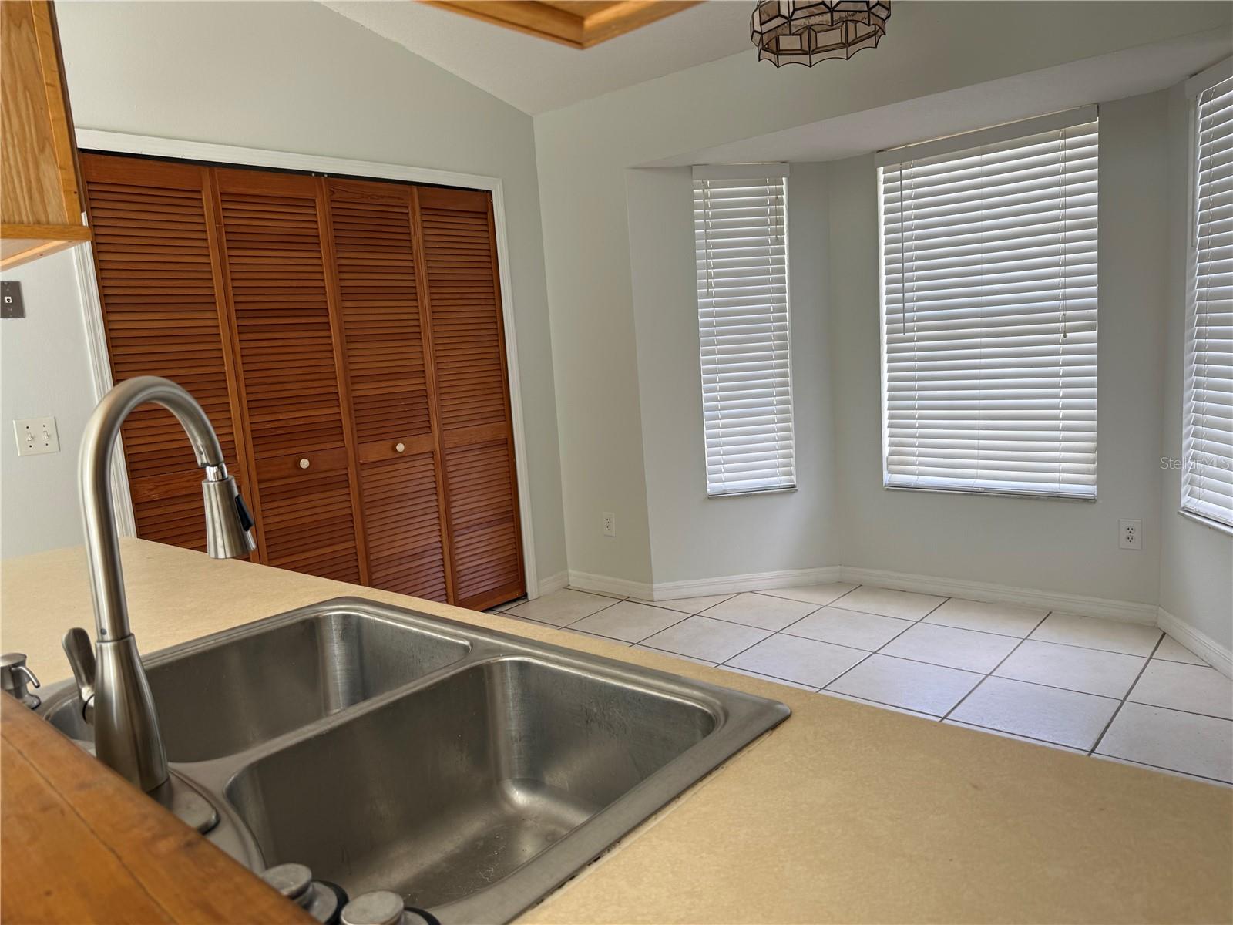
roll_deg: +4.3
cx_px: 616
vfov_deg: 56.8
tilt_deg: -7.9
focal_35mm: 24
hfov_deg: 71.6
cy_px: 462
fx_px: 855
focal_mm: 6.76
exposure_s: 1/133
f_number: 1.78
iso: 50
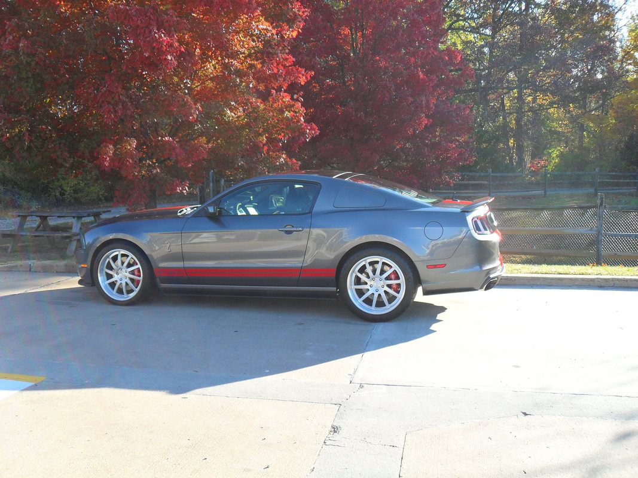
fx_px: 645
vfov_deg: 40.7
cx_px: 319
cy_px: 239
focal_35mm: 35
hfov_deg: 52.6
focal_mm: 6.2
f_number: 2.8
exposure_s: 1/250
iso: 100
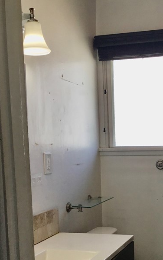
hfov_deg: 22.6
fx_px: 398
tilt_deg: -5.7
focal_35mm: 56
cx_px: 144
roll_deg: +2.9
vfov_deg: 35.7
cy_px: 186
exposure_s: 1/120
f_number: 2.4
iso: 32
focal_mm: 3.3
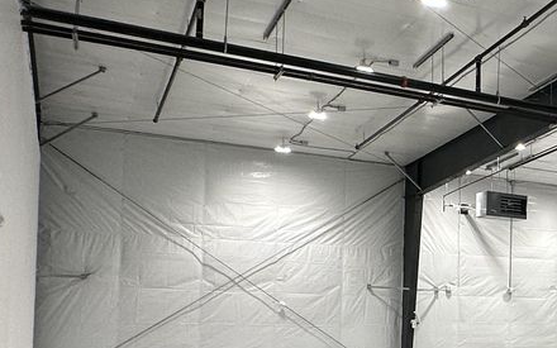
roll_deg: -1.1
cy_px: 286
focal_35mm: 54
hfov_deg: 29.5
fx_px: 820
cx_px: 739
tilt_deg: +2.6
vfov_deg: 23.6
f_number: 2.2
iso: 64
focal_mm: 2.22
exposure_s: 1/99
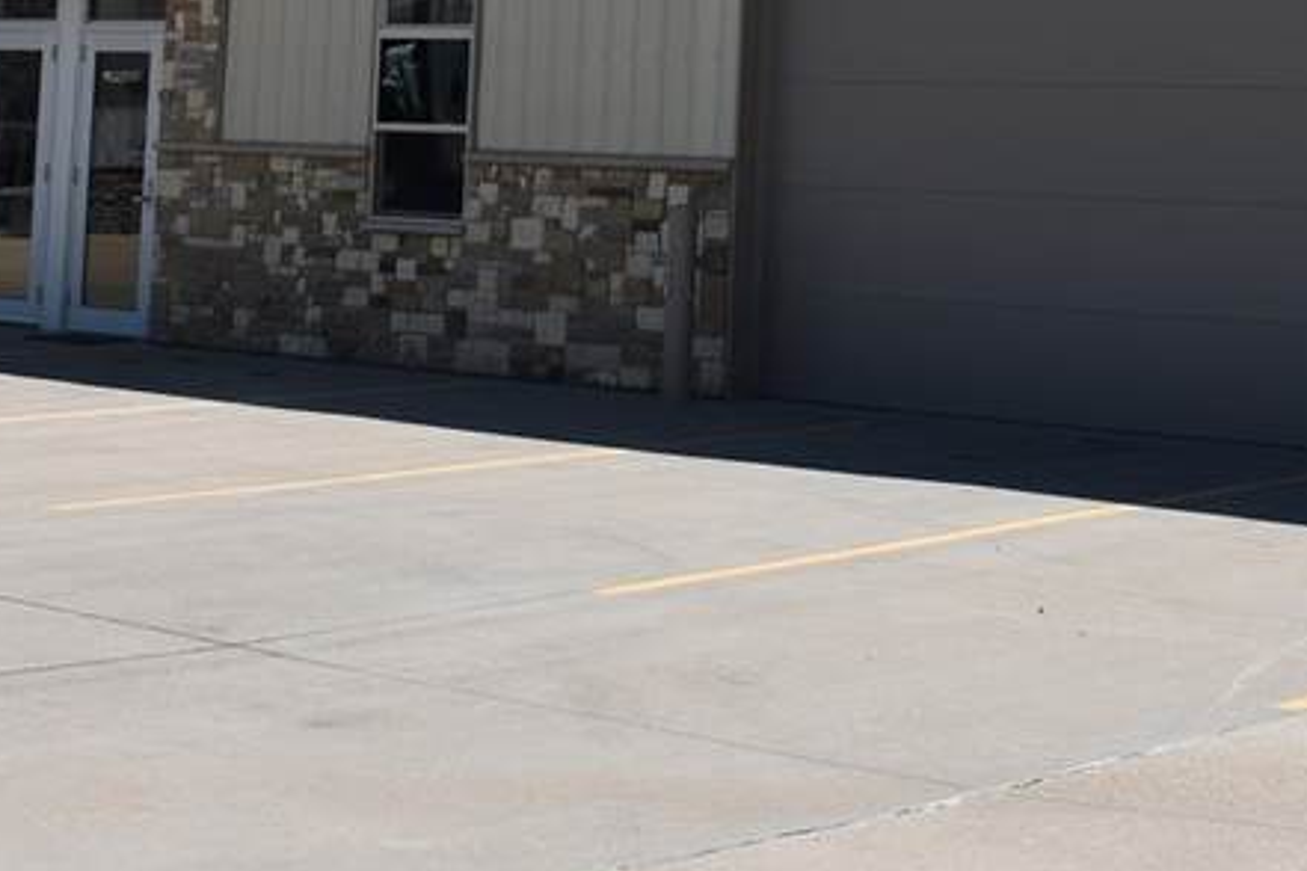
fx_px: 3158
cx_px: 854
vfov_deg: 15.1
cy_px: -209
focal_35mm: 87
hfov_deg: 23.3
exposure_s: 1/200
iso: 100
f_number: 13
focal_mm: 20
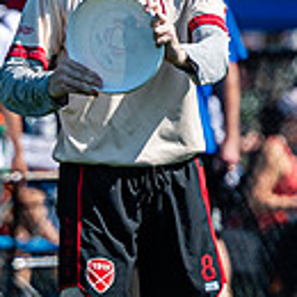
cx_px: -7
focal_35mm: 1580
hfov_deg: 1.1
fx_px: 15337
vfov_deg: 1.1
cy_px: 126
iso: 100
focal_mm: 200
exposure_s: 1/1600
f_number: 3.2
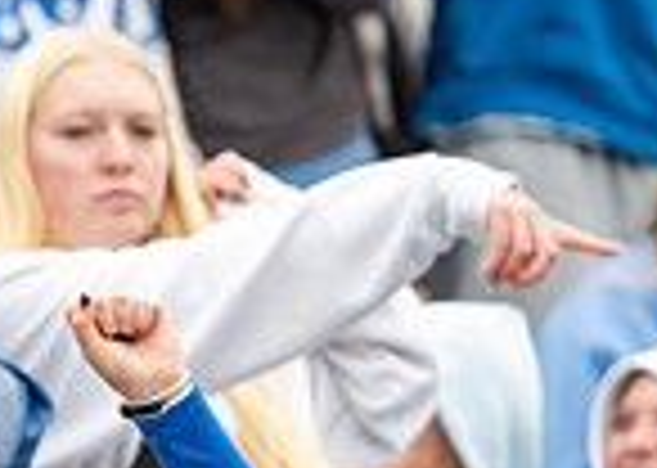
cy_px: 472
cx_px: -429
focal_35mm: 1094
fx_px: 20394
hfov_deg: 1.8
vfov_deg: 1.3
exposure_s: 1/1000
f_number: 2.8
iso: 125
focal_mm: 200
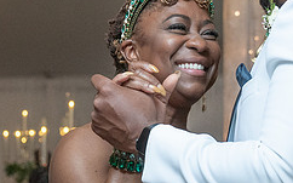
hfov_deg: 12.6
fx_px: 1325
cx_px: 172
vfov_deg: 7.9
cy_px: 96
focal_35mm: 166
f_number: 4
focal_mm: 44
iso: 2000
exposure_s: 1/200
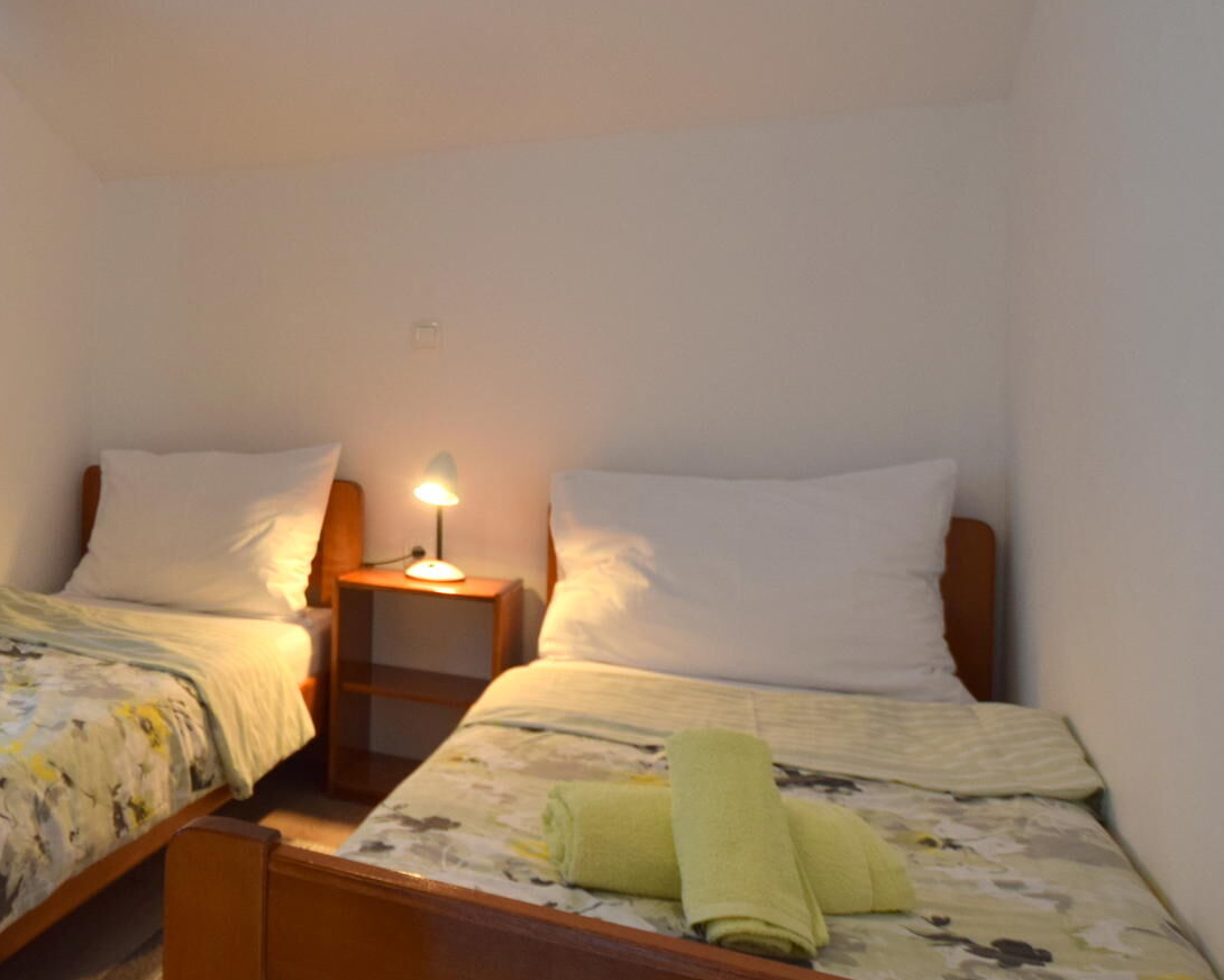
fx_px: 1123
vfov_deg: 46.6
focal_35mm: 31
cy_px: 359
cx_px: 44
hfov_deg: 48.7
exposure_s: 1/80
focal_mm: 10
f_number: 4.5
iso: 400
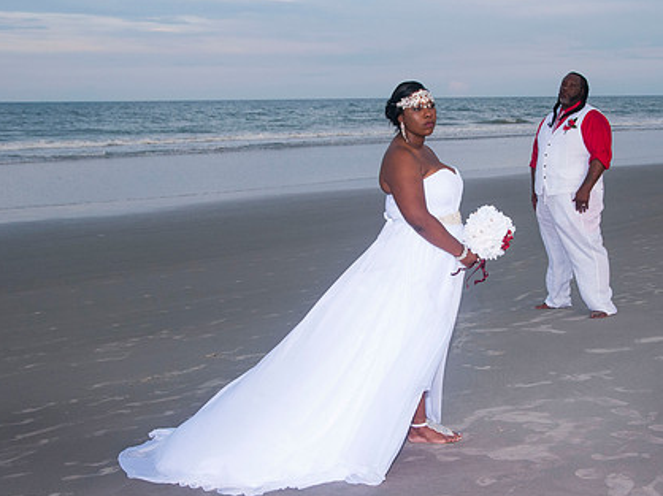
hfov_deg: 36.5
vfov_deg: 28.0
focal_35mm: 52
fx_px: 995
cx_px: 443
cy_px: 223
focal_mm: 26
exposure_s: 1/200
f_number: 5.6
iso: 400
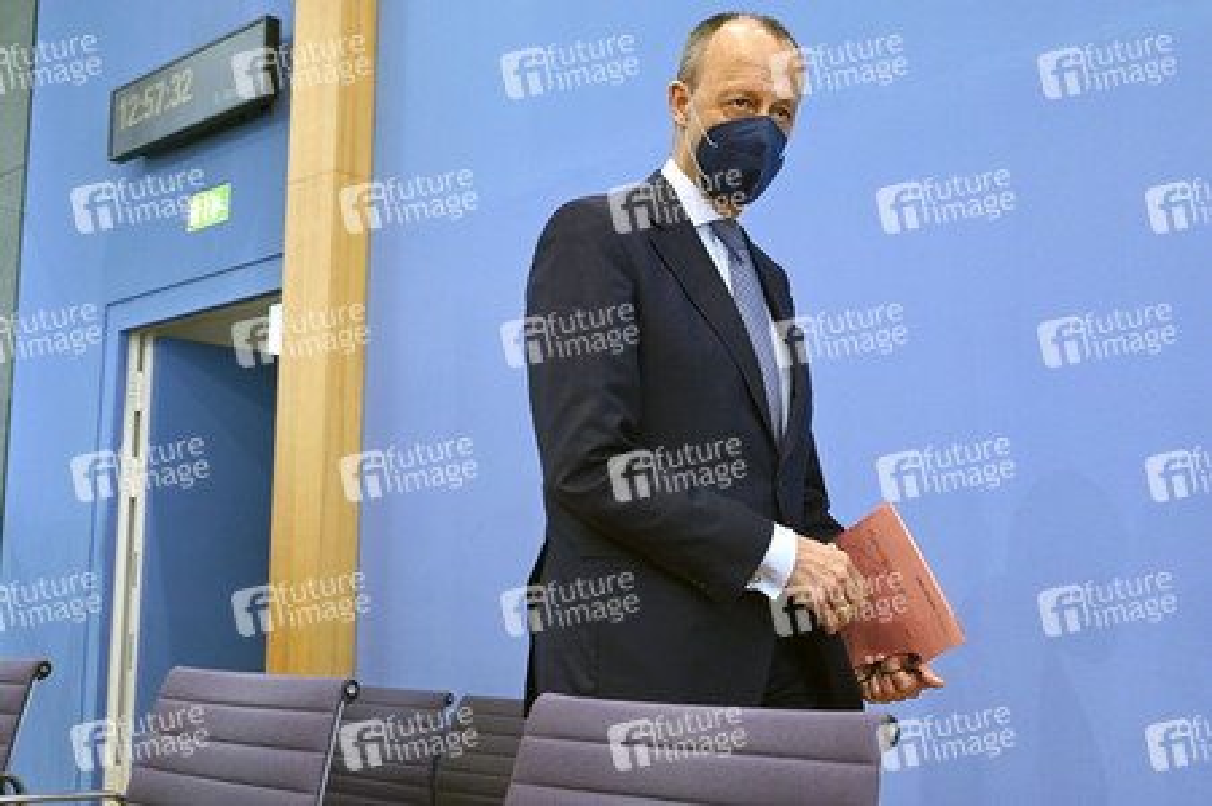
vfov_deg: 34.2
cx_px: 606
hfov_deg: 49.6
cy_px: 403
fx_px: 1312
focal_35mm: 39
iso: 3200
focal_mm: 39
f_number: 5.6
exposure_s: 1/400
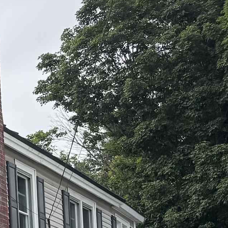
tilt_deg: +5.7
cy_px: 297
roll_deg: +0.5
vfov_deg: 16.2
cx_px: -285
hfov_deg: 13.5
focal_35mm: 102
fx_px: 760
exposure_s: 1/2506
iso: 80
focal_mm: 6.76
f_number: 1.78
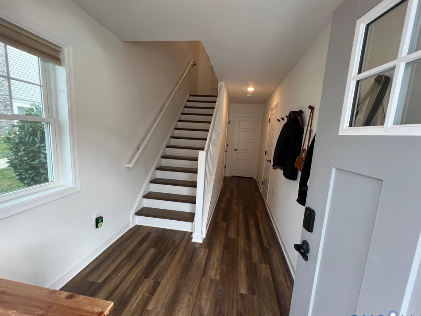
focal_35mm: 14
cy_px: 163
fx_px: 170
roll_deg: -2.4
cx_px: 212
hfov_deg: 102.1
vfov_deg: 85.6
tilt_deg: -8.7
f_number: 1.8
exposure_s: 1/120
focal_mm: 1.57
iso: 80
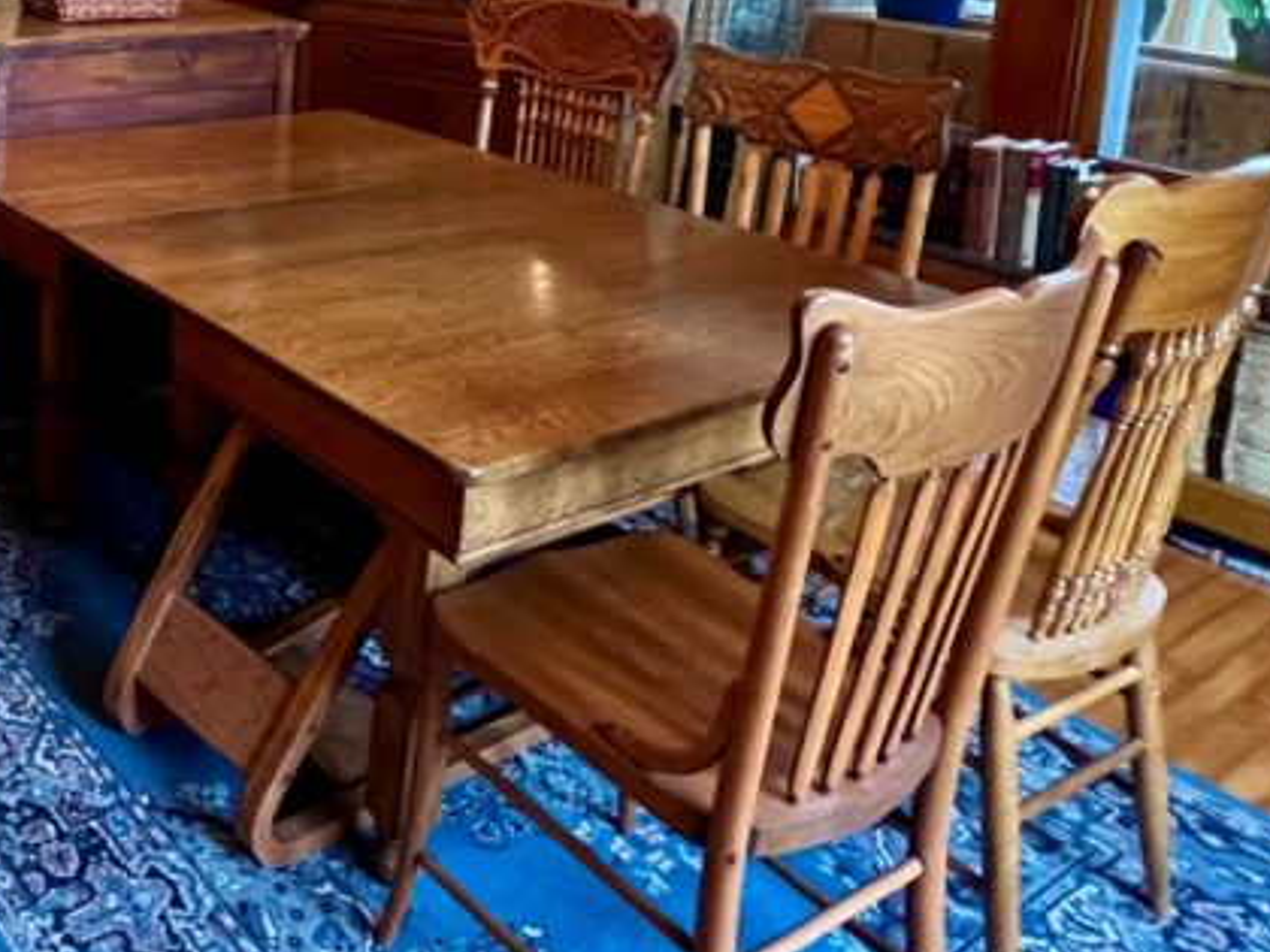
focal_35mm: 33
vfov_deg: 38.1
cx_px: 71
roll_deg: -2.1
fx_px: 1211
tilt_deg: -6.8
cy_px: -6
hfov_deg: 48.1
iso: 640
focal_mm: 1.57
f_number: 1.8
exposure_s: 1/60
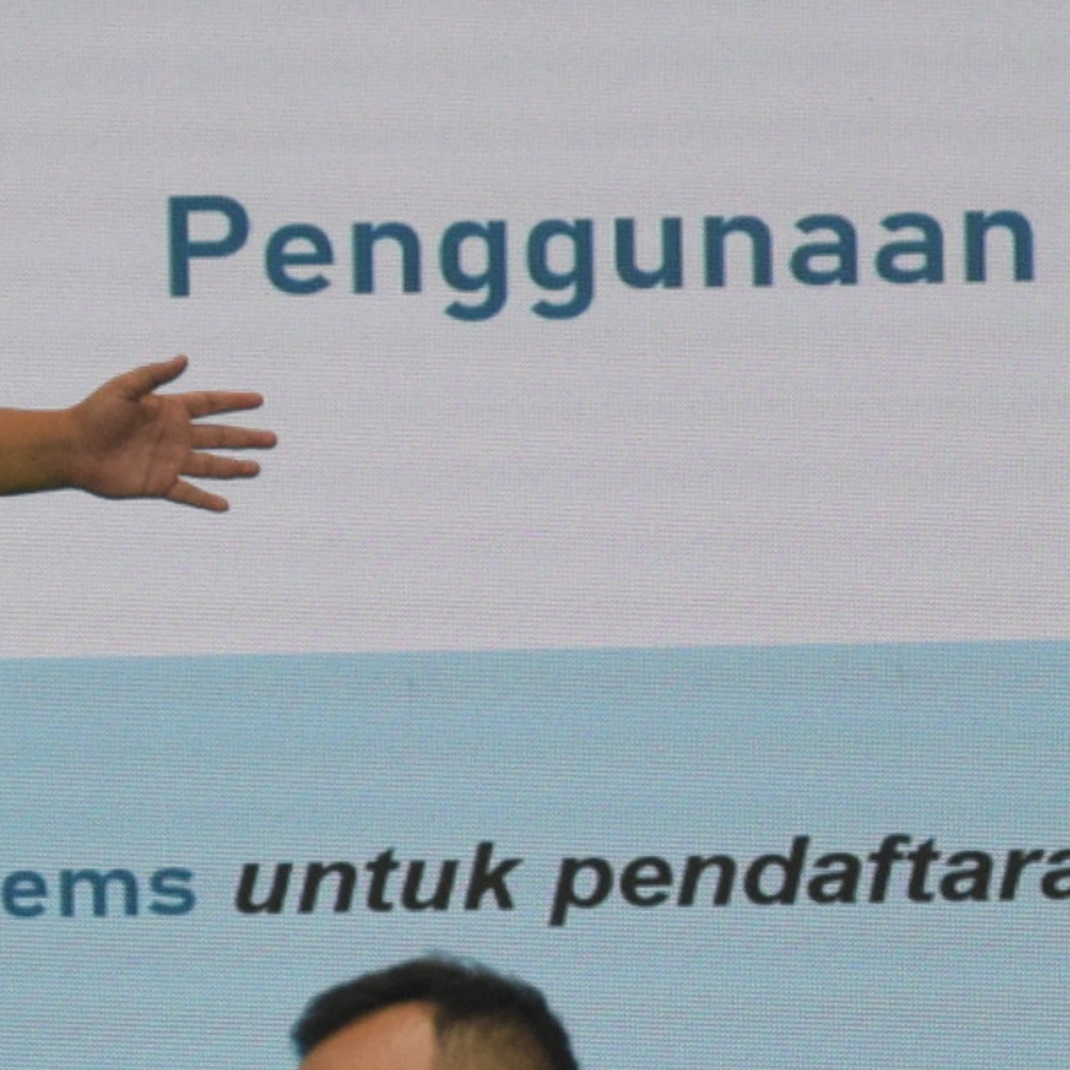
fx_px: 17661
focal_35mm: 505
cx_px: 357
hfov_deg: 3.5
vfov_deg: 3.5
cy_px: 852
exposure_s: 1/160
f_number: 5.6
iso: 800
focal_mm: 80
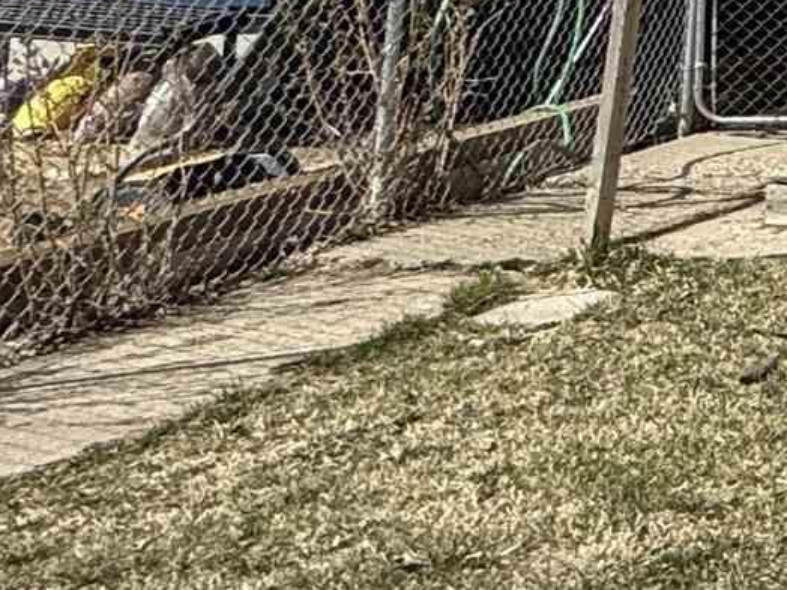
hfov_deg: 14.2
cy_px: -257
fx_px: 1864
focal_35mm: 82
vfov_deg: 16.6
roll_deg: -2.4
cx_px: 1969
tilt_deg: +3.0
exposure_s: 1/2506
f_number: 2.2
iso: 50
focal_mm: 2.22
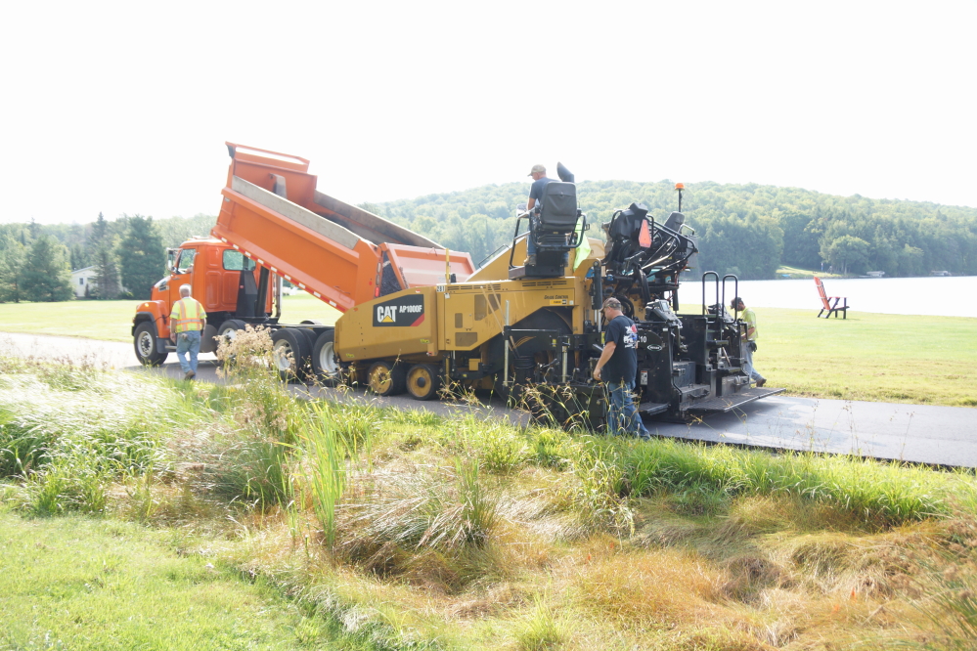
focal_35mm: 27
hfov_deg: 67.4
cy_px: 326
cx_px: 488
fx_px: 733
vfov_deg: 47.9
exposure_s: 1/60
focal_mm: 18
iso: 125
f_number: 4
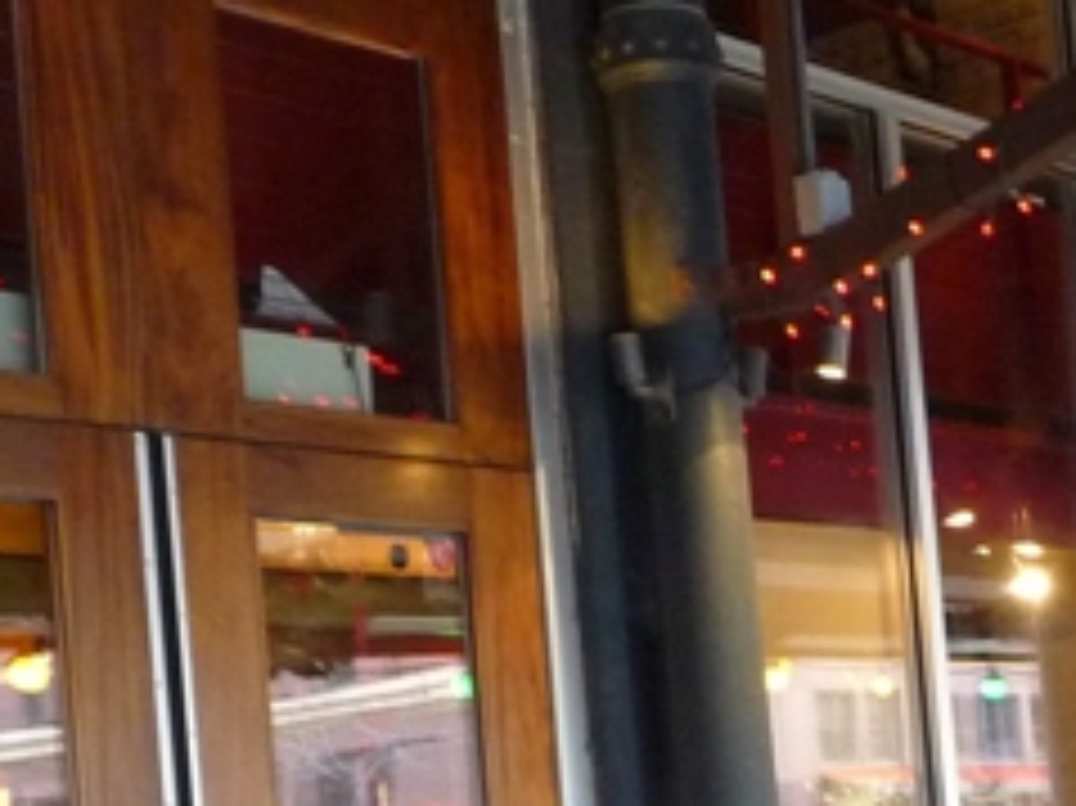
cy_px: 847
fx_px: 2579
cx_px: 1013
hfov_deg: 22.8
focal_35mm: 83
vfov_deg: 17.3
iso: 400
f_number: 3.3
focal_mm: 4.7
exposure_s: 1/10
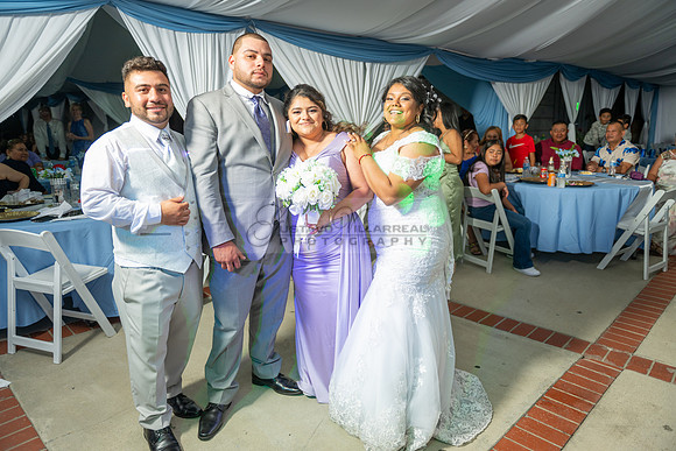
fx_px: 451
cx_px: 338
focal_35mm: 24
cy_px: 226
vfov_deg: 53.2
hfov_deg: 73.7
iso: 250
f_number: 2.8
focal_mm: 24
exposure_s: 1/125
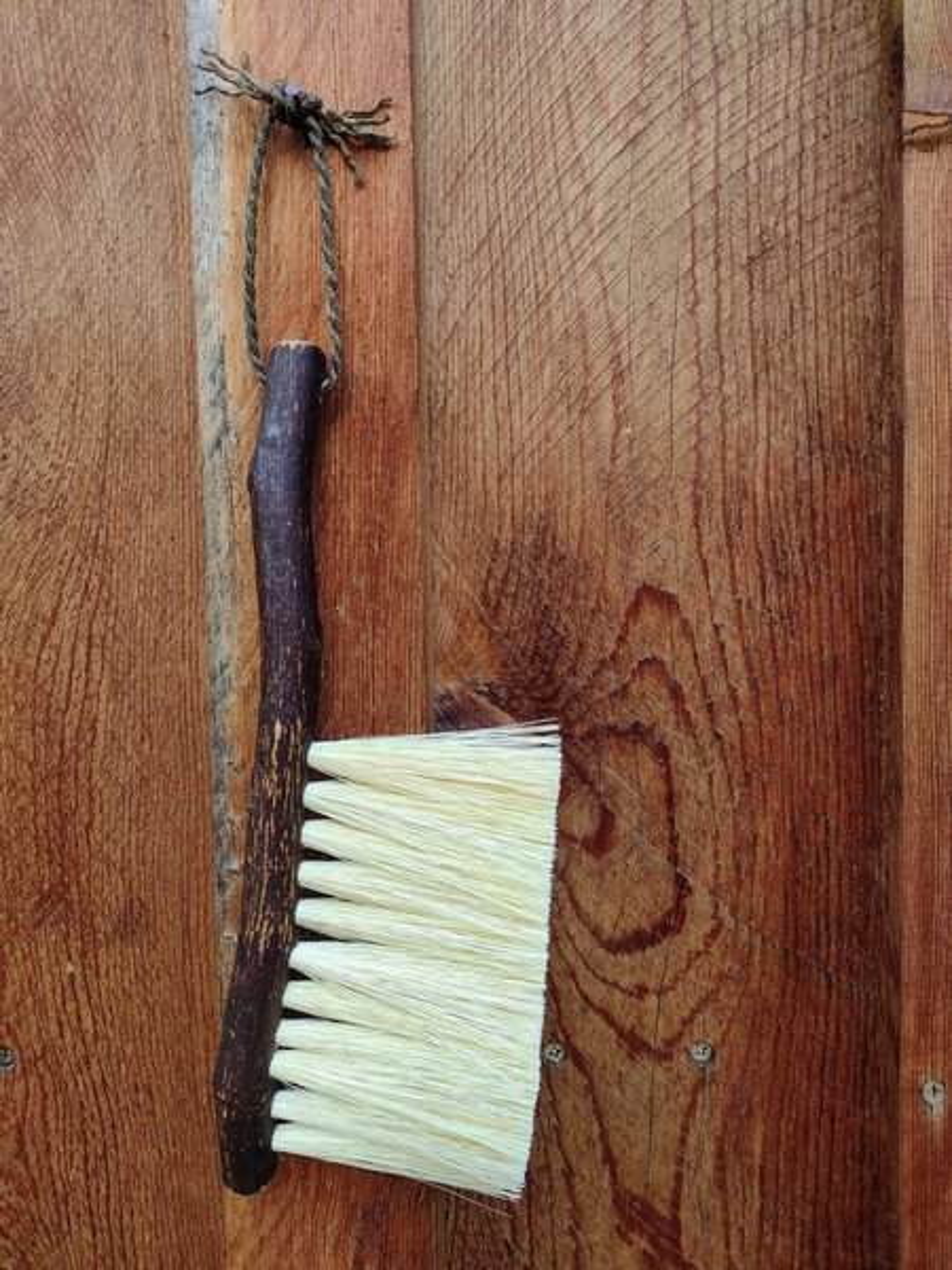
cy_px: 635
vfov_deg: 65.3
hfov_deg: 51.4
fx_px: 990
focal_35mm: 27
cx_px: 476
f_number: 1.7
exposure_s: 1/120
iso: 134
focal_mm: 4.71
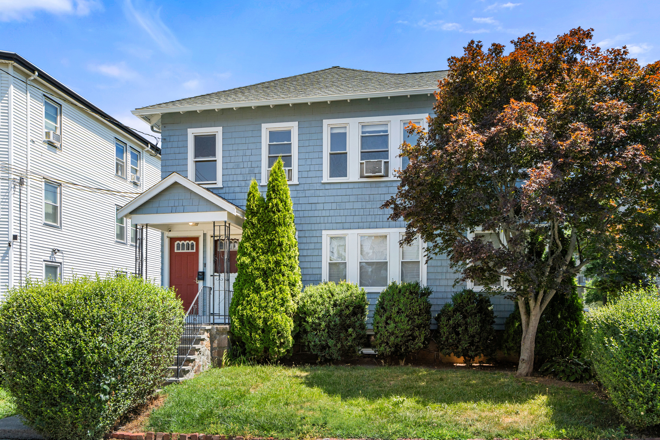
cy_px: 220
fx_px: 458
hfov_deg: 71.5
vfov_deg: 51.3
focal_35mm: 25
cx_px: 330
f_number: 7.1
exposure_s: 1/800
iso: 320
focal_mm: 25
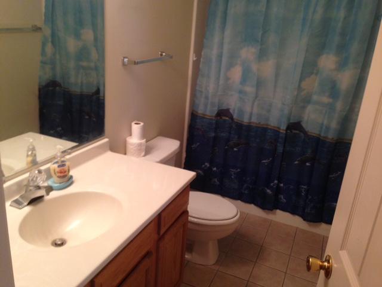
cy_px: 144
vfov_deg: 42.9
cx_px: 191
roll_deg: -4.5
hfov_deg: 55.4
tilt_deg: -19.4
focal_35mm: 33
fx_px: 364
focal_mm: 4.12
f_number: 2.4
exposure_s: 1/20
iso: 100
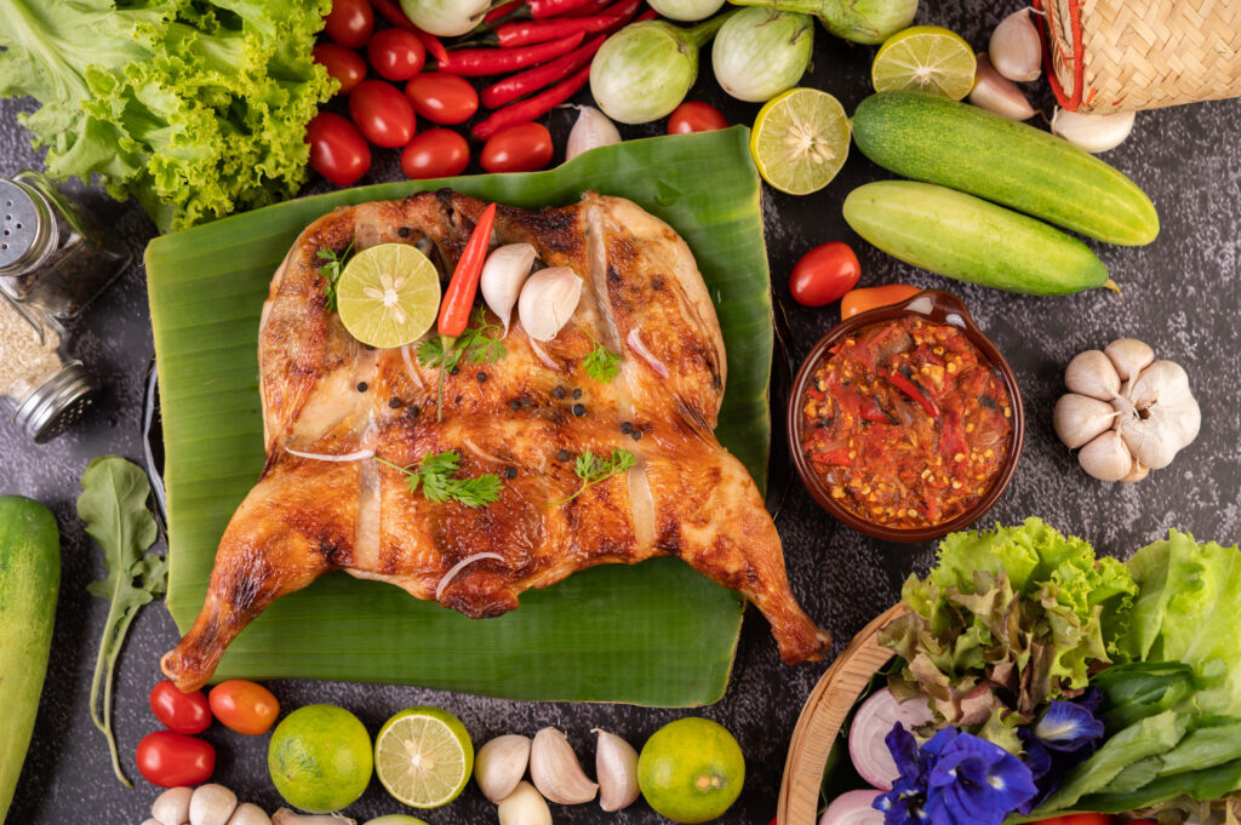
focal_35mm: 60
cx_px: 620
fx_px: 2067
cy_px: 412
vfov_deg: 22.6
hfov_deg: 33.4
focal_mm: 60
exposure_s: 1/100
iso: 100
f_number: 5.6
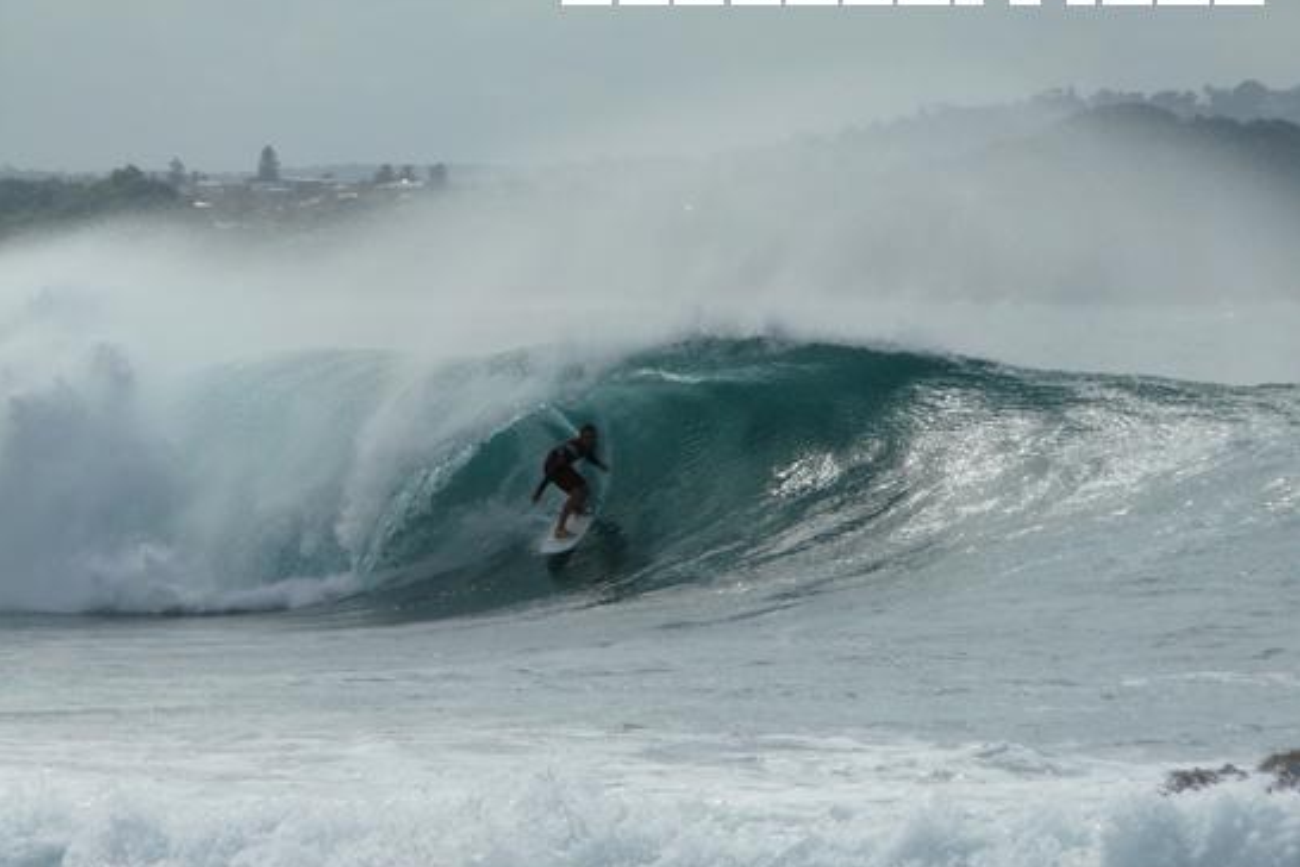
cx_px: 649
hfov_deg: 5.3
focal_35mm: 387
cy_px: 434
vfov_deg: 3.6
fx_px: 13974
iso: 100
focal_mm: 60.7
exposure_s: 1/640
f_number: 8
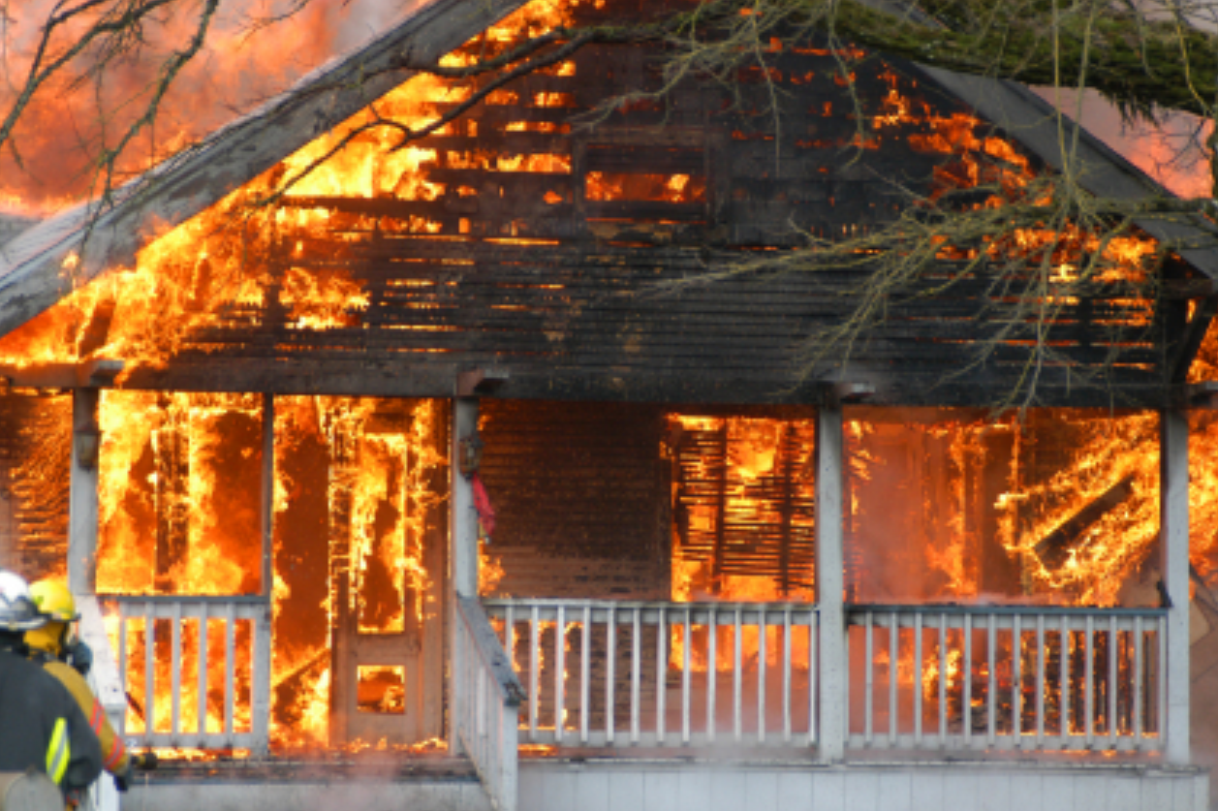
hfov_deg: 12.9
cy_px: 404
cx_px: 609
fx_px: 5394
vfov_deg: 8.6
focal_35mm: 160
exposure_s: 1/400
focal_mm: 105
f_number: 5
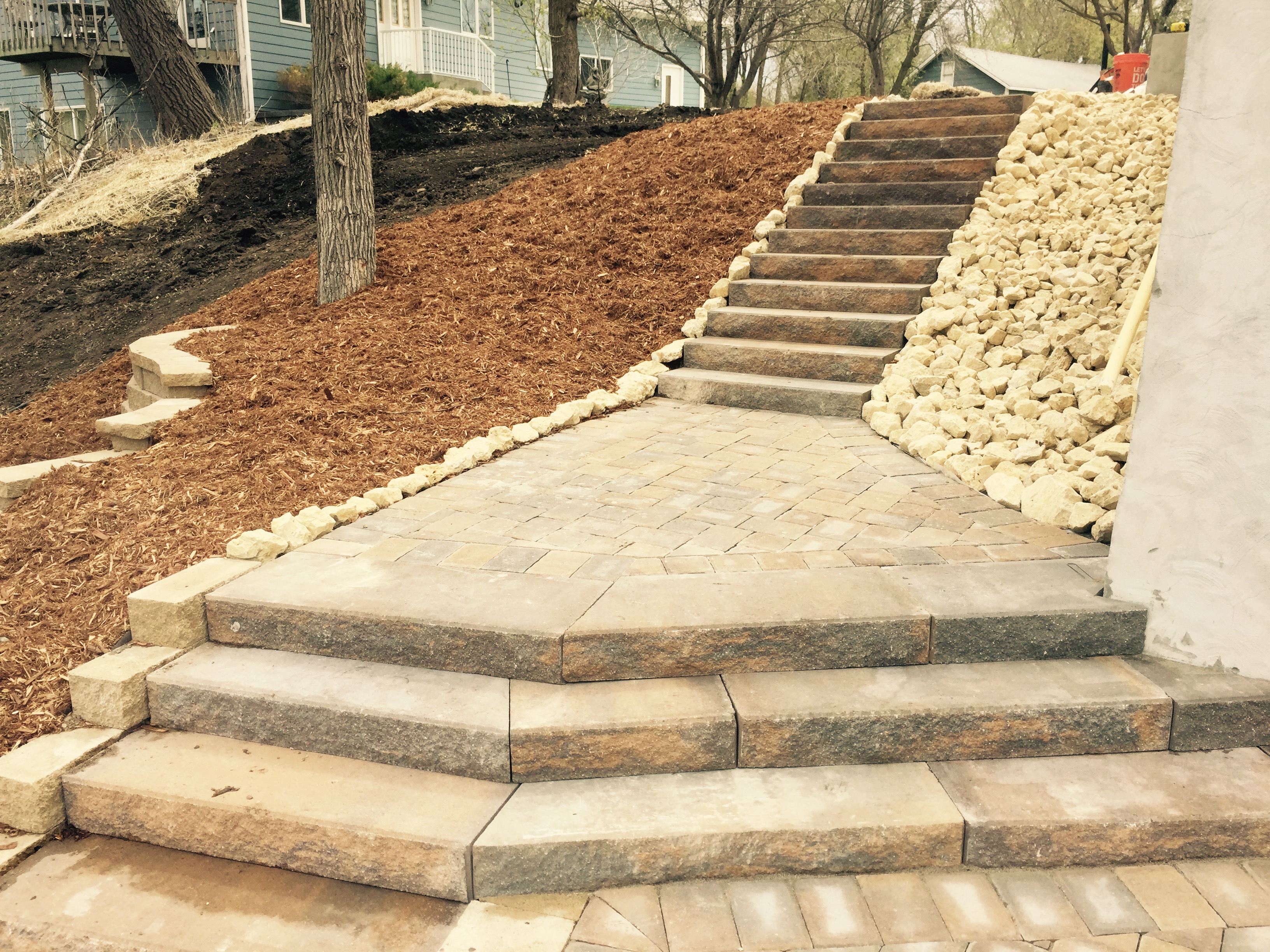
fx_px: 1064
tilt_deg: -12.9
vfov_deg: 48.2
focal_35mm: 29
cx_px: 635
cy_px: 476
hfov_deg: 61.7
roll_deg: -1.2
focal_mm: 4.15
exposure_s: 1/732
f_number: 2.2
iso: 32
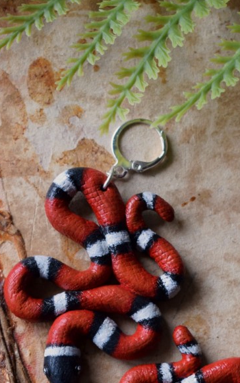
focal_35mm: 115
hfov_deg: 11.4
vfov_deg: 17.9
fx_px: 1203
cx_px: 139
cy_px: 341
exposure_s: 1/60
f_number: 4.8
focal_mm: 38
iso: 500
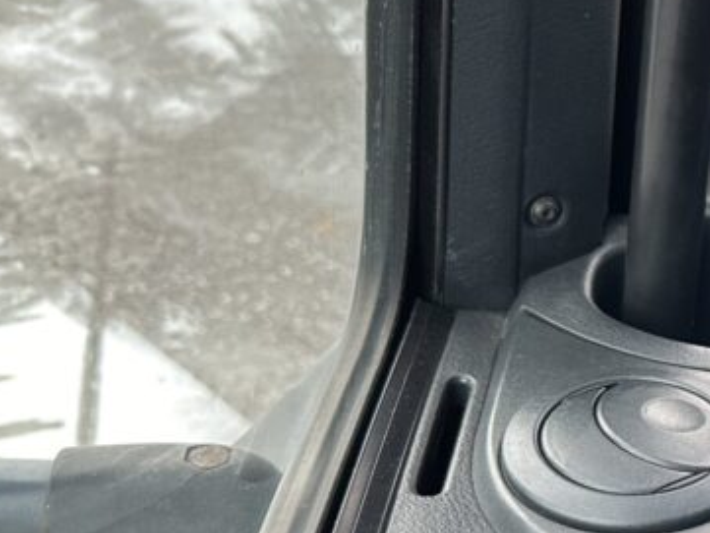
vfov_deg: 21.4
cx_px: 993
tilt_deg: -29.8
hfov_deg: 24.0
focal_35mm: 68
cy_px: 413
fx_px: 1395
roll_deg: -15.9
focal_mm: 6.86
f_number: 1.78
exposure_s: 1/60
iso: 250
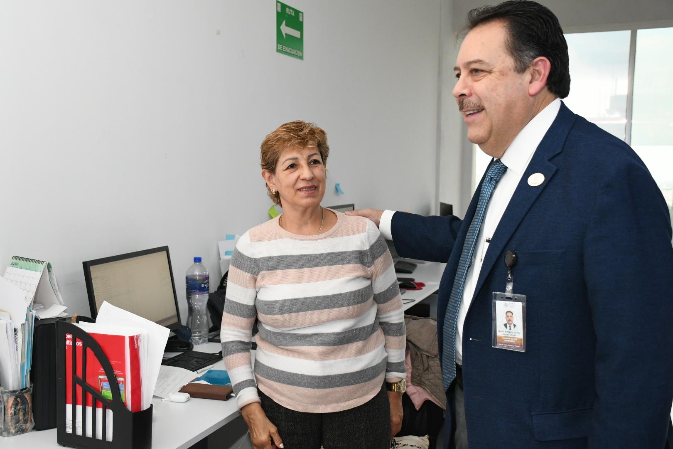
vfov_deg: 33.4
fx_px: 748
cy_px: 224
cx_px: 336
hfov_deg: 48.5
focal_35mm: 40
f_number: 5.6
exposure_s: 1/250
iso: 2000
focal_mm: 27
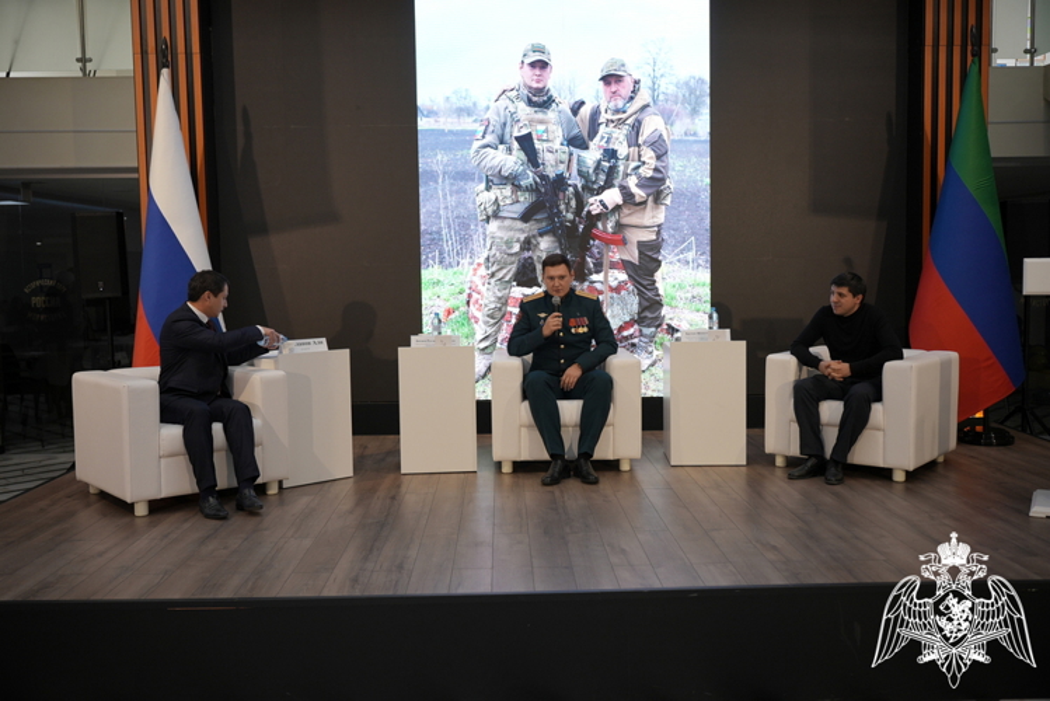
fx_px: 963
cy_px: 350
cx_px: 525
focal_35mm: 33
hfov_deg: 57.2
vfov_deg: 40.0
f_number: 2.8
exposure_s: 1/125
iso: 320
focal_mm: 33
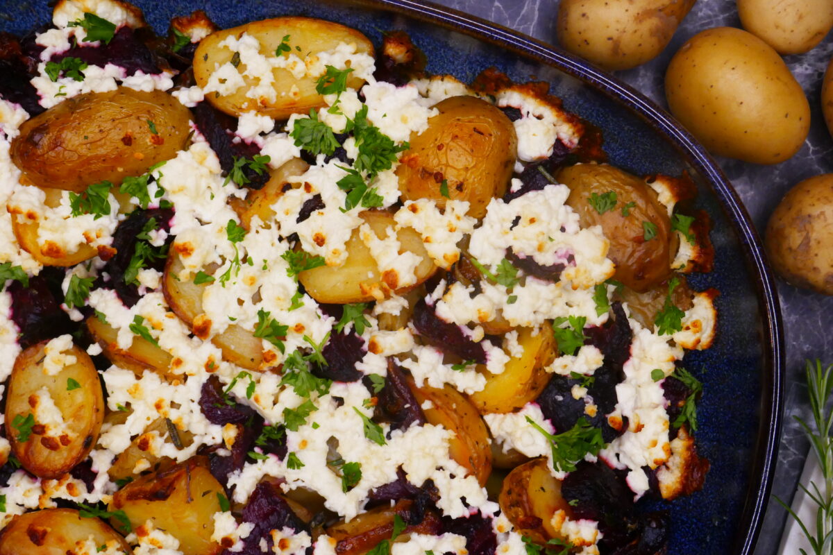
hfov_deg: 48.5
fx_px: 925
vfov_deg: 33.4
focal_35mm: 40
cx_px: 416
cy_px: 278
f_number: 8
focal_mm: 14.5
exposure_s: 1/60
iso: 1600
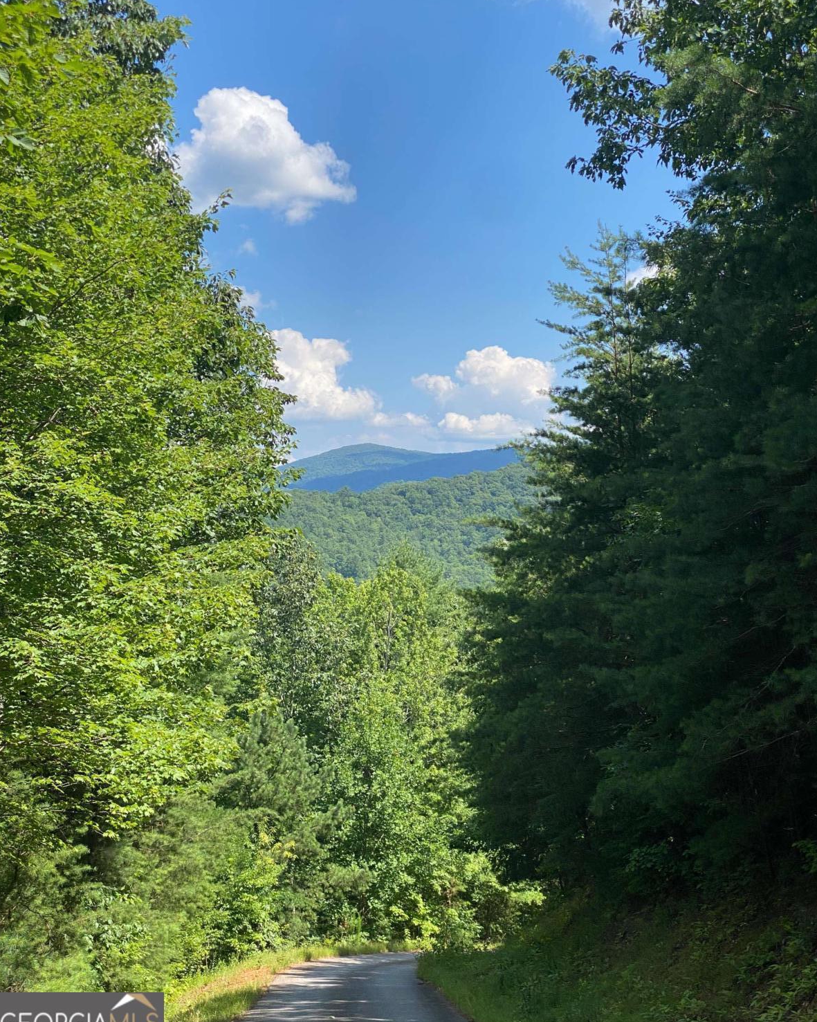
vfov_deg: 34.2
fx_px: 1663
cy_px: 494
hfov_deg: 27.6
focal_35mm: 55
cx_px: 412
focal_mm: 6
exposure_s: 1/959
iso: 20
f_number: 2
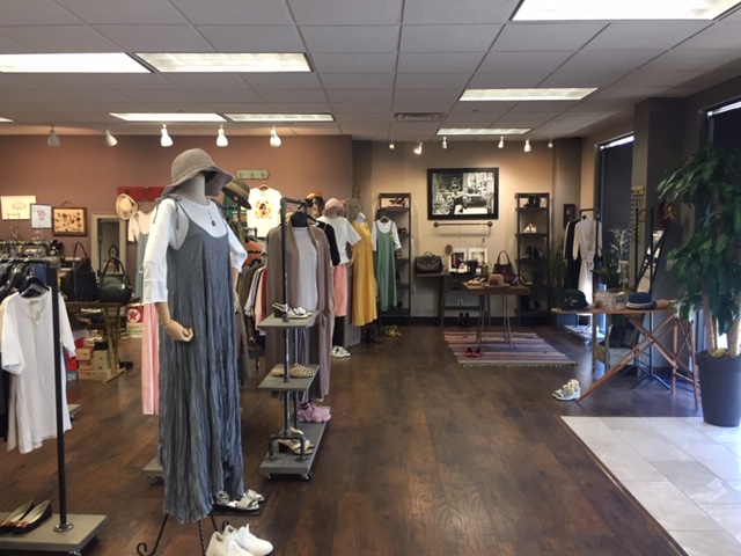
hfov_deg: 61.7
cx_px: 370
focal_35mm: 29
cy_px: 278
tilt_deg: -6.5
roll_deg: -1.0
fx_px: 621
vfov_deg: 48.2
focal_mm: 4.15
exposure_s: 1/33
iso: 100
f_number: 2.2
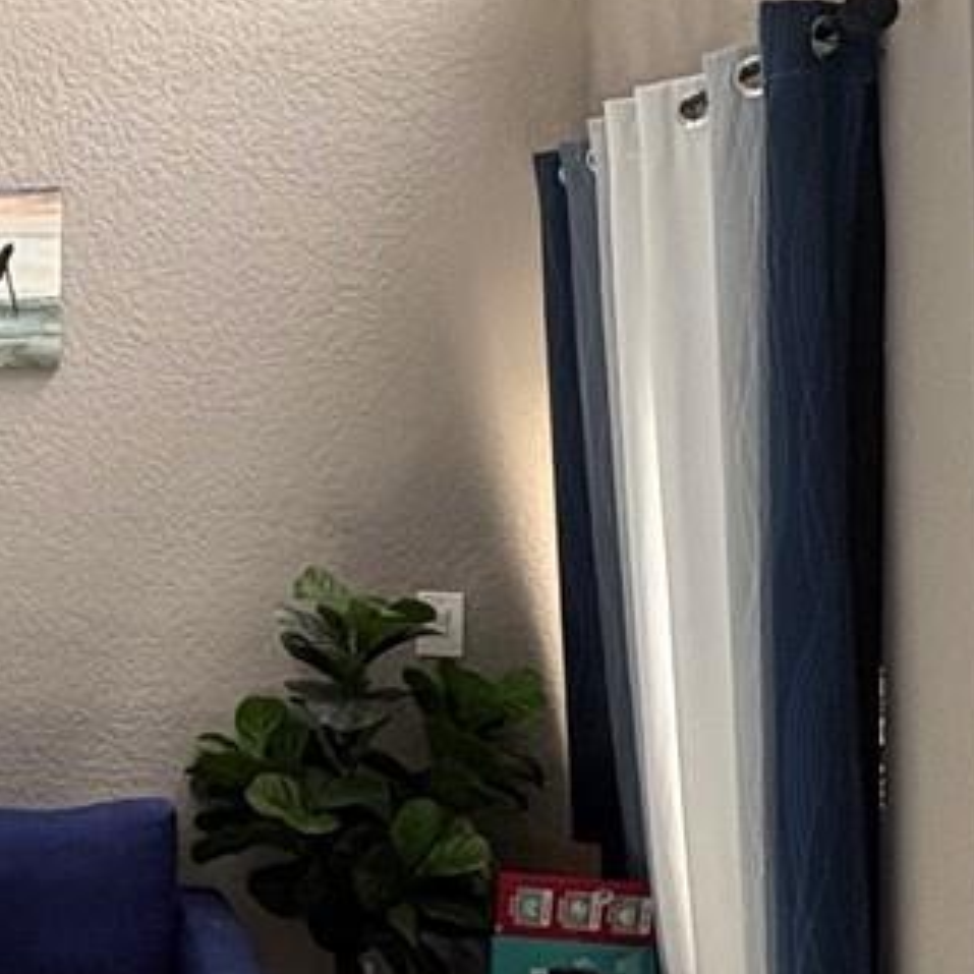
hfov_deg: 23.0
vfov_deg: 27.7
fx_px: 1974
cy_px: 391
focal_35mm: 62
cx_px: -449
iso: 250
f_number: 2.2
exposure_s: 1/98
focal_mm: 2.22
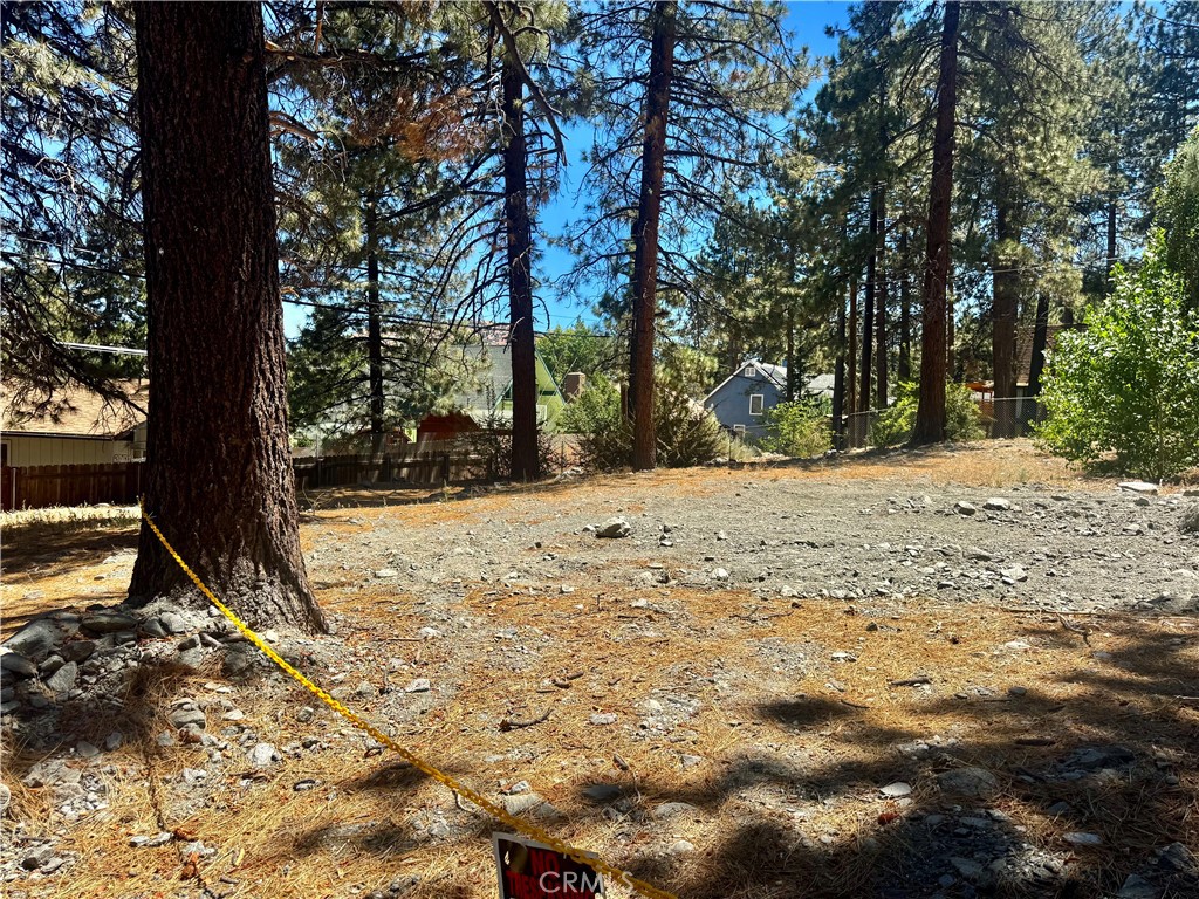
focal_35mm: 24
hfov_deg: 71.6
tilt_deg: -2.4
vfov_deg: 56.8
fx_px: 831
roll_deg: -2.9
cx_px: 600
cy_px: 450
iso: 80
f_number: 1.78
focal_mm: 6.76
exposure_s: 1/2710
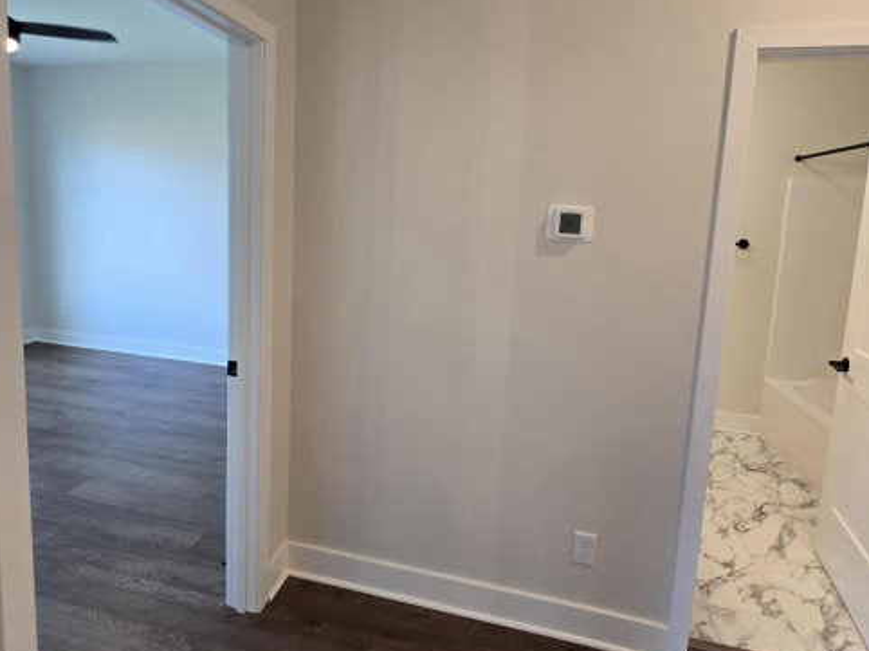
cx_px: 422
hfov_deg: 87.8
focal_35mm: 18
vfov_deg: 71.0
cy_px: 270
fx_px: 452
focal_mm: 2.2
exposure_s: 1/60
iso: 125
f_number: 2.2
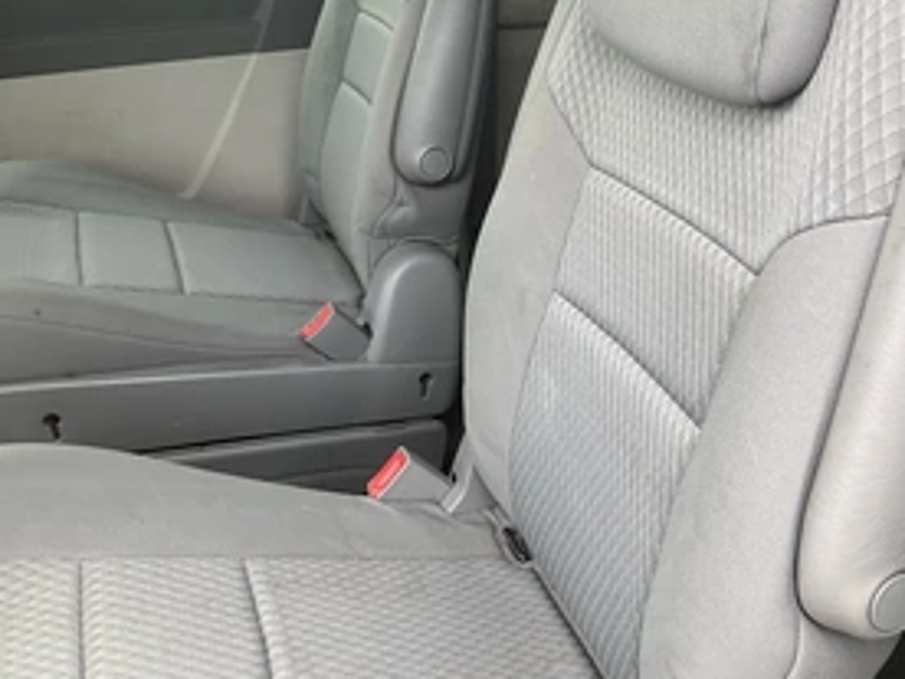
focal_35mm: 42
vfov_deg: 33.9
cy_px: 197
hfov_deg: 44.1
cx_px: 603
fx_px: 1098
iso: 32
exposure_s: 1/122
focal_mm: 3
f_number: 1.8
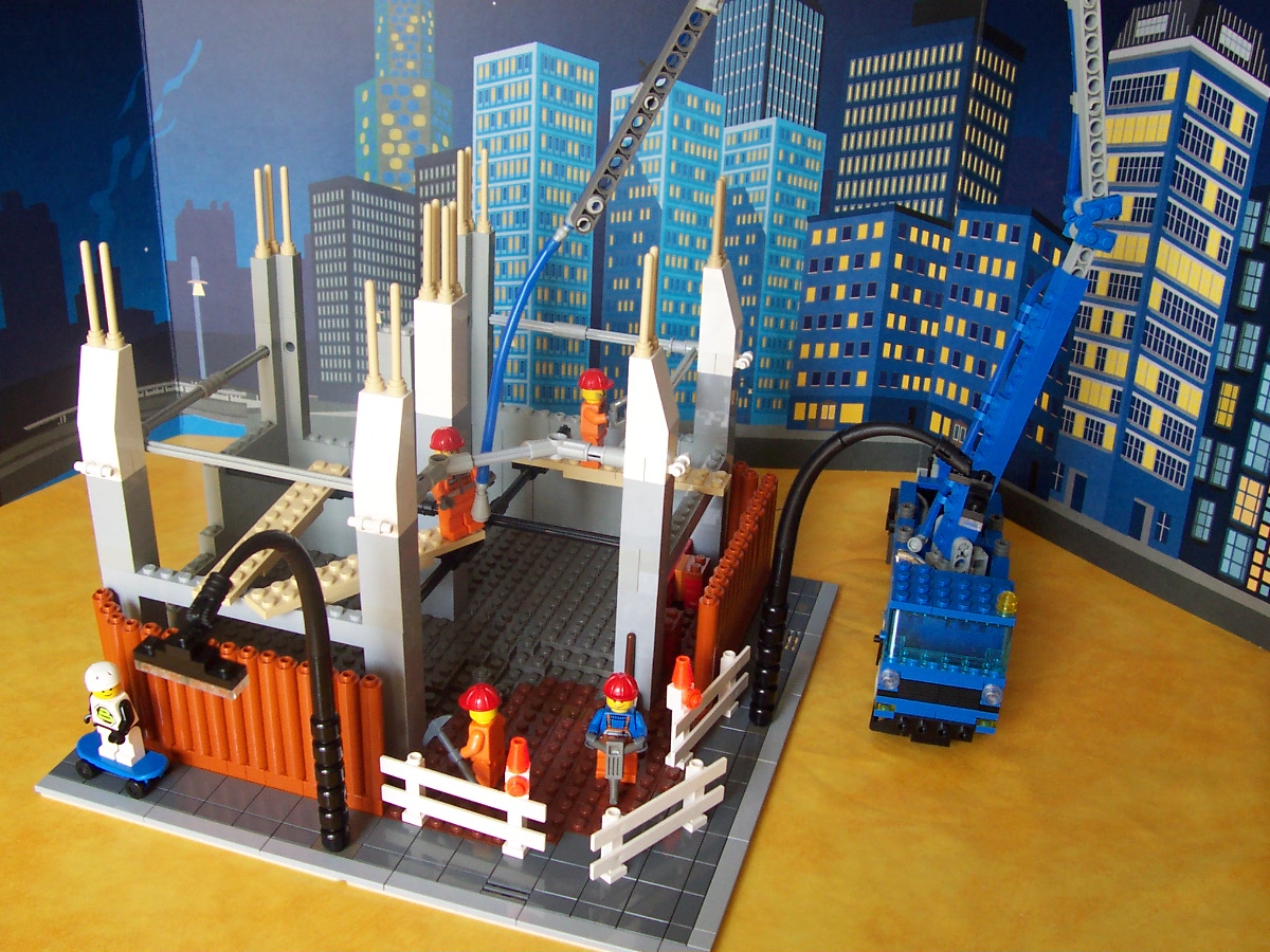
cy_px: 476
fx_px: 1357
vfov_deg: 38.7
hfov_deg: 50.1
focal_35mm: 37
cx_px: 635
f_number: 2.8
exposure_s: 1/60
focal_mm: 5.6
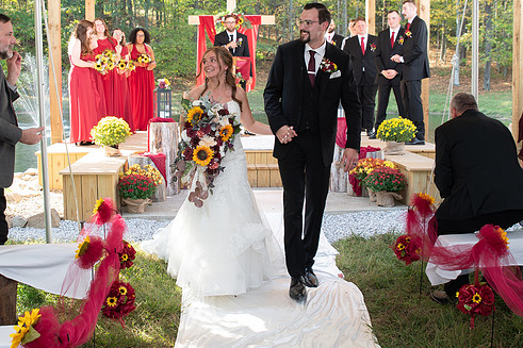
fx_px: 668
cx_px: 240
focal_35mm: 46
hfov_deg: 42.7
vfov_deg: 29.2
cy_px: 150
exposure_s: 1/200
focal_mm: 26
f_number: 4
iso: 250
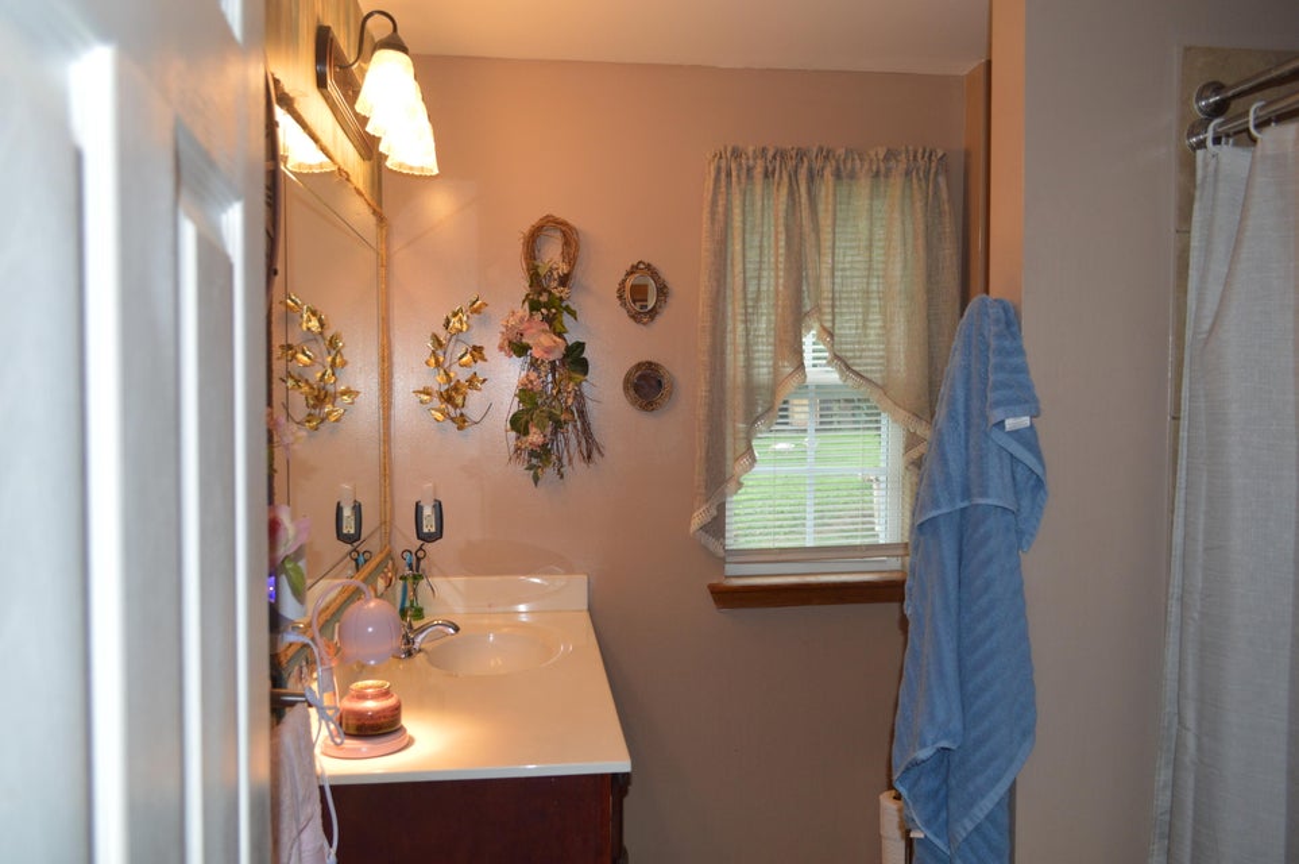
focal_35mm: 27
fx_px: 973
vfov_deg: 47.8
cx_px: 650
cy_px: 432
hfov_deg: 67.4
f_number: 4
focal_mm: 18
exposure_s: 1/100
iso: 400
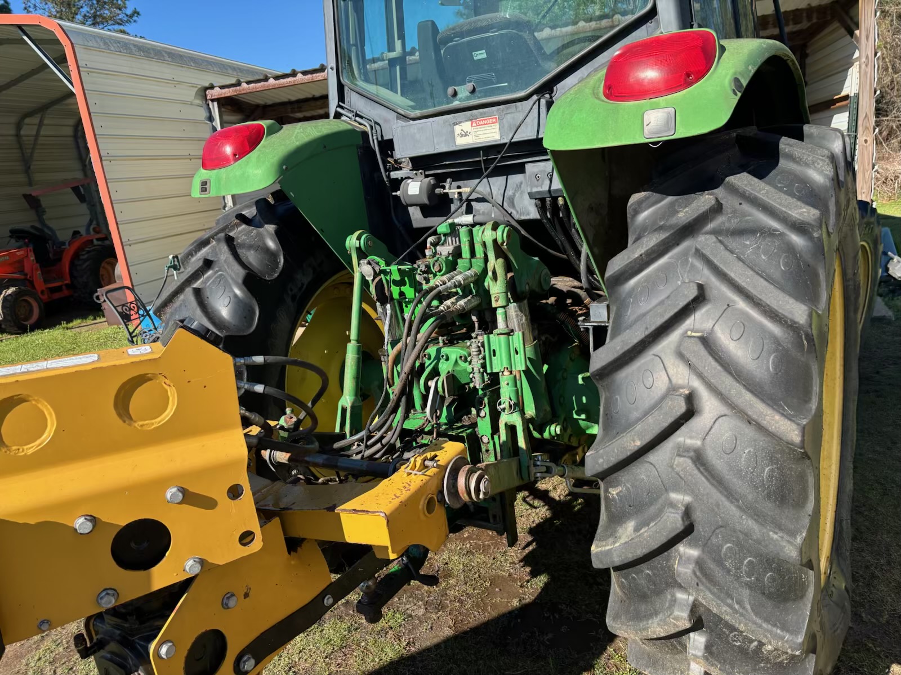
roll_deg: +8.9
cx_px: 450
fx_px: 677
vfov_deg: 53.1
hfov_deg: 67.3
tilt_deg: -9.3
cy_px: 338
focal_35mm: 26
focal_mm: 5.96
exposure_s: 1/1295
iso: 50
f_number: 1.6
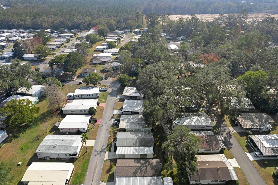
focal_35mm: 22
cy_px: 92
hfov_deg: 78.6
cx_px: 139
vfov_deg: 57.2
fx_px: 170
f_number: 2.8
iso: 200
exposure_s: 1/1500
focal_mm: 8.38
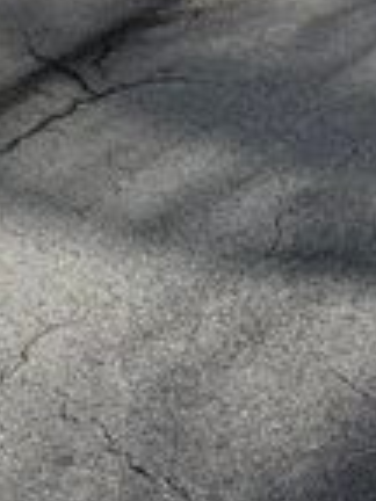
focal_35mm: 111
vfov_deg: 14.4
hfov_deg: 13.1
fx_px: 1608
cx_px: 386
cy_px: -538
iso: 80
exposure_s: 1/9091
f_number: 1.78
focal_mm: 6.76
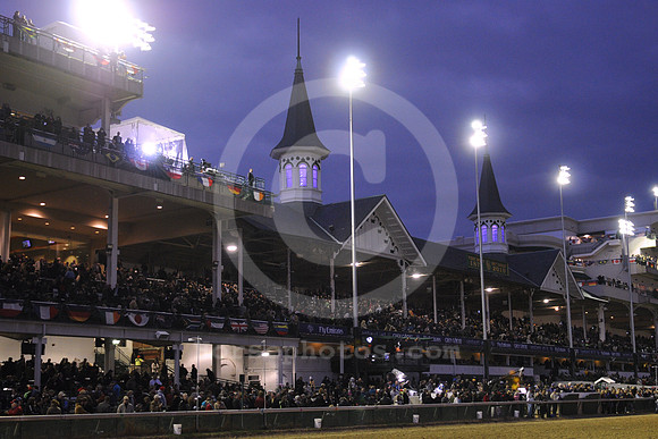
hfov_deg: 41.1
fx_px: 877
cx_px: 329
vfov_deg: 28.1
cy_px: 220
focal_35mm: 48
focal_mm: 32
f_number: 3.2
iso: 1000
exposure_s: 1/160
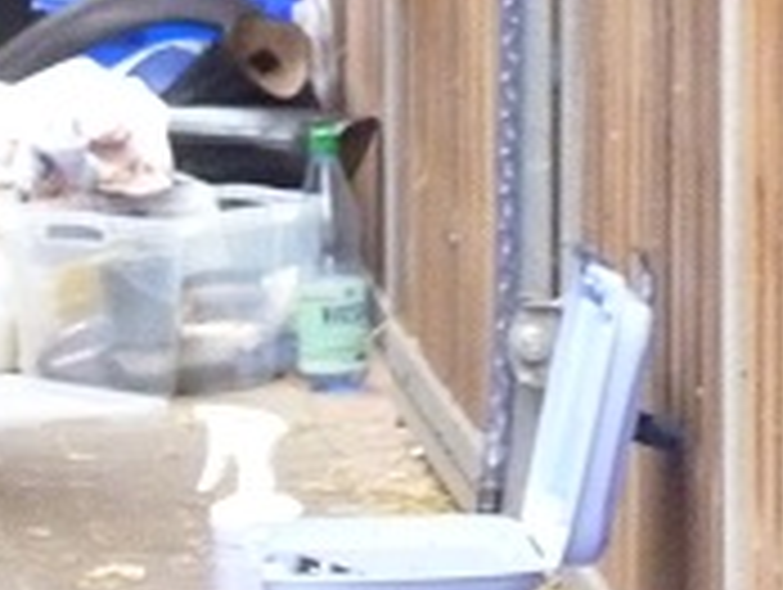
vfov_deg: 3.0
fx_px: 11303
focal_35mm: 499
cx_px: -549
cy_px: -284
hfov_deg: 3.9
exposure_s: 1/40
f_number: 4.4
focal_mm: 19.5
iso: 800
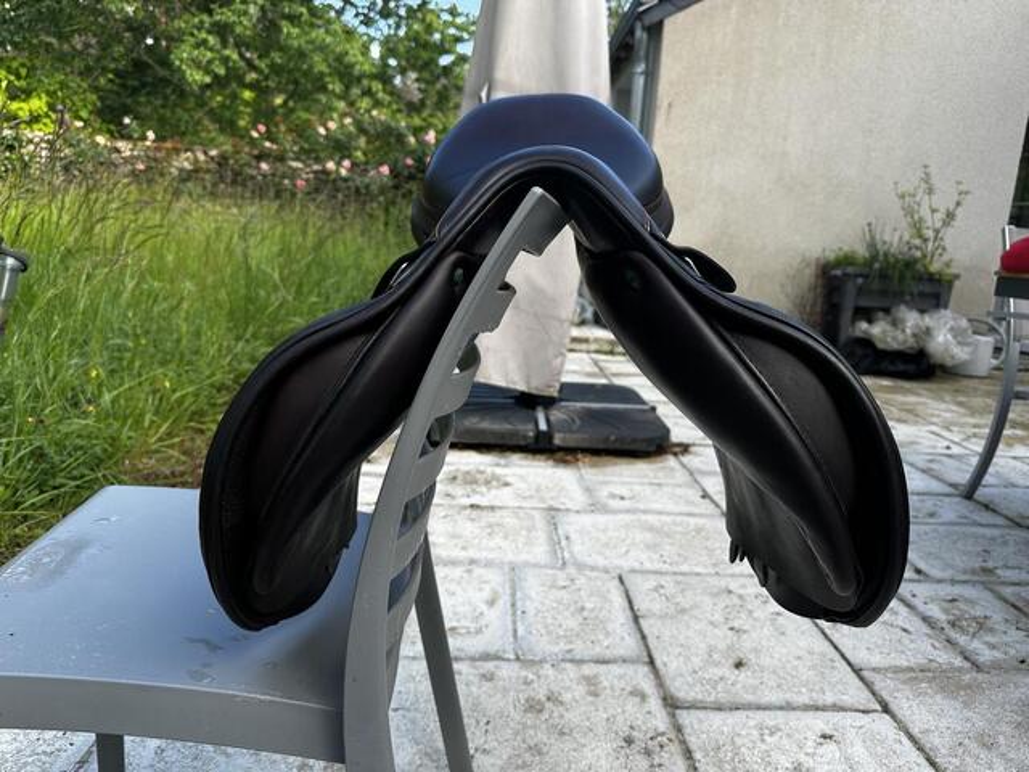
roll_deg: -4.2
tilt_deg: -10.4
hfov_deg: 71.6
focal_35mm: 24
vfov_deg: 56.8
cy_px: 386
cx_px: 514
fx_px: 713
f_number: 1.78
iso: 80
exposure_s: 1/513
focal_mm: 6.86
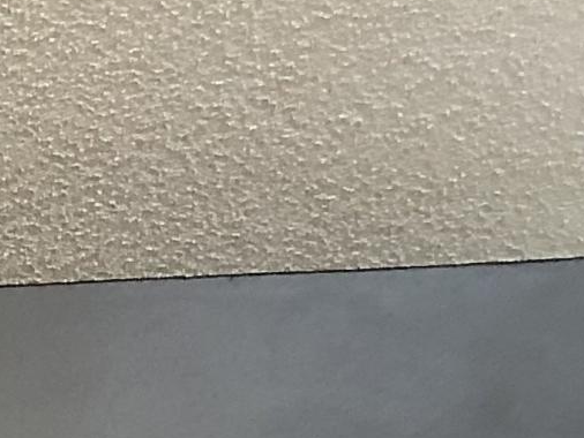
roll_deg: +0.8
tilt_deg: -2.2
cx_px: -579
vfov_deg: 7.9
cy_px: 1261
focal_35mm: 166
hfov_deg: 10.9
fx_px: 2802
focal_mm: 3.99
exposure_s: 1/20
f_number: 1.8
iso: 40
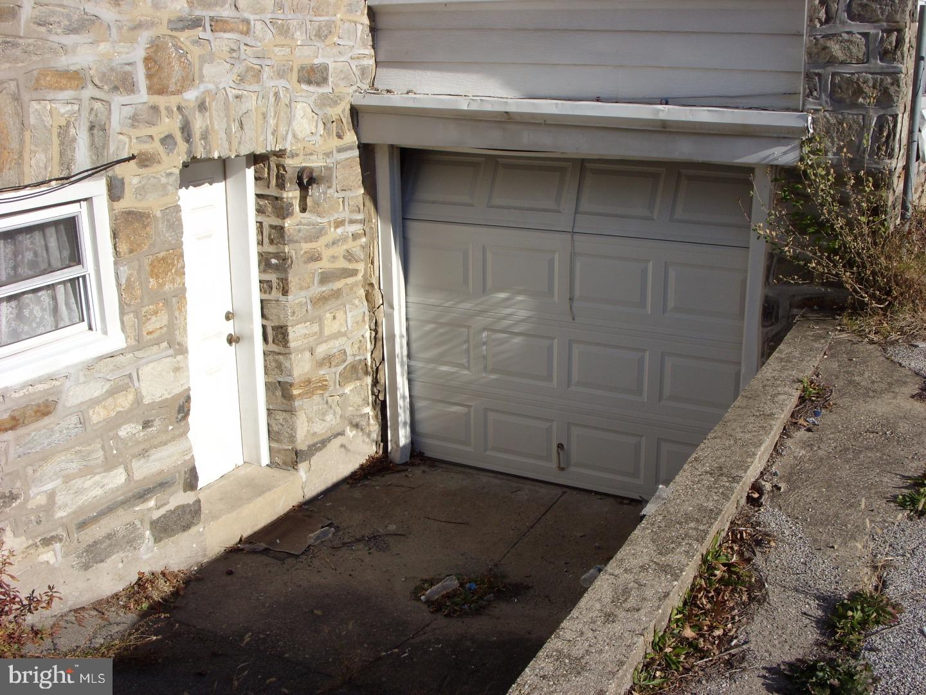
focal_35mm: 38
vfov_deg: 37.7
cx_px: 463
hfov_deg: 49.0
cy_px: 348
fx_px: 1017
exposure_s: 1/569
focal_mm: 6.3
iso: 50
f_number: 4.9
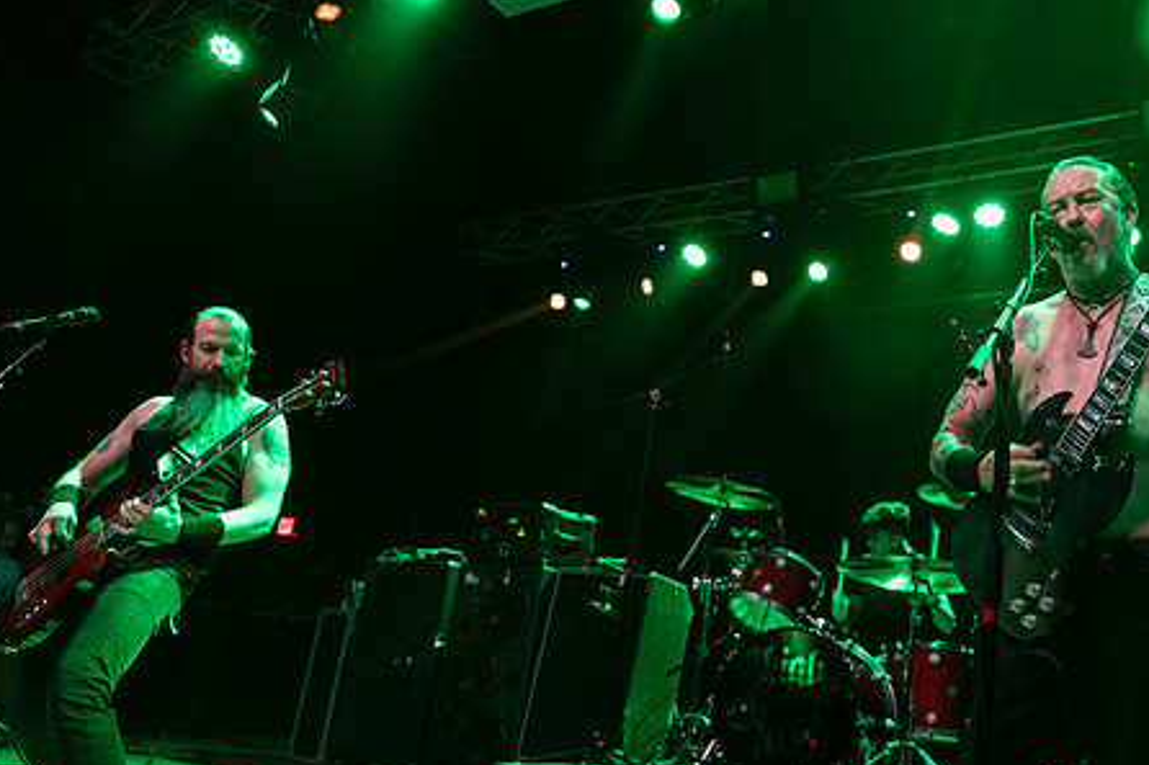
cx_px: 774
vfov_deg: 39.9
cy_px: 426
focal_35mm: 33
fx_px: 1053
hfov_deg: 55.9
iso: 2500
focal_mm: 24
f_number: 3.2
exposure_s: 1/125
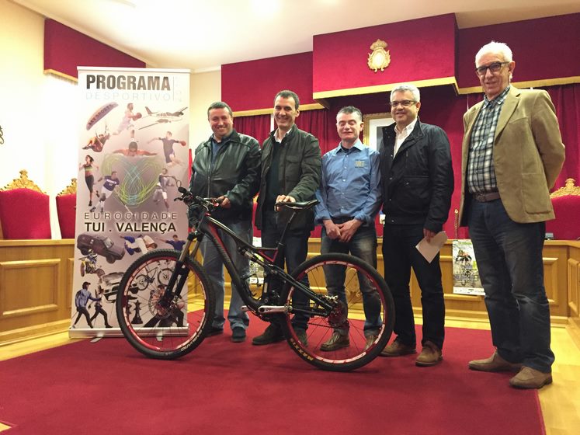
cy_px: 218
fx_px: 486
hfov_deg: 61.7
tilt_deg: +1.5
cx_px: 290
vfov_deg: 48.2
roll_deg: -0.7
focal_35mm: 29
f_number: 2.2
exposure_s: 1/17
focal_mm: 4.15
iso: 400
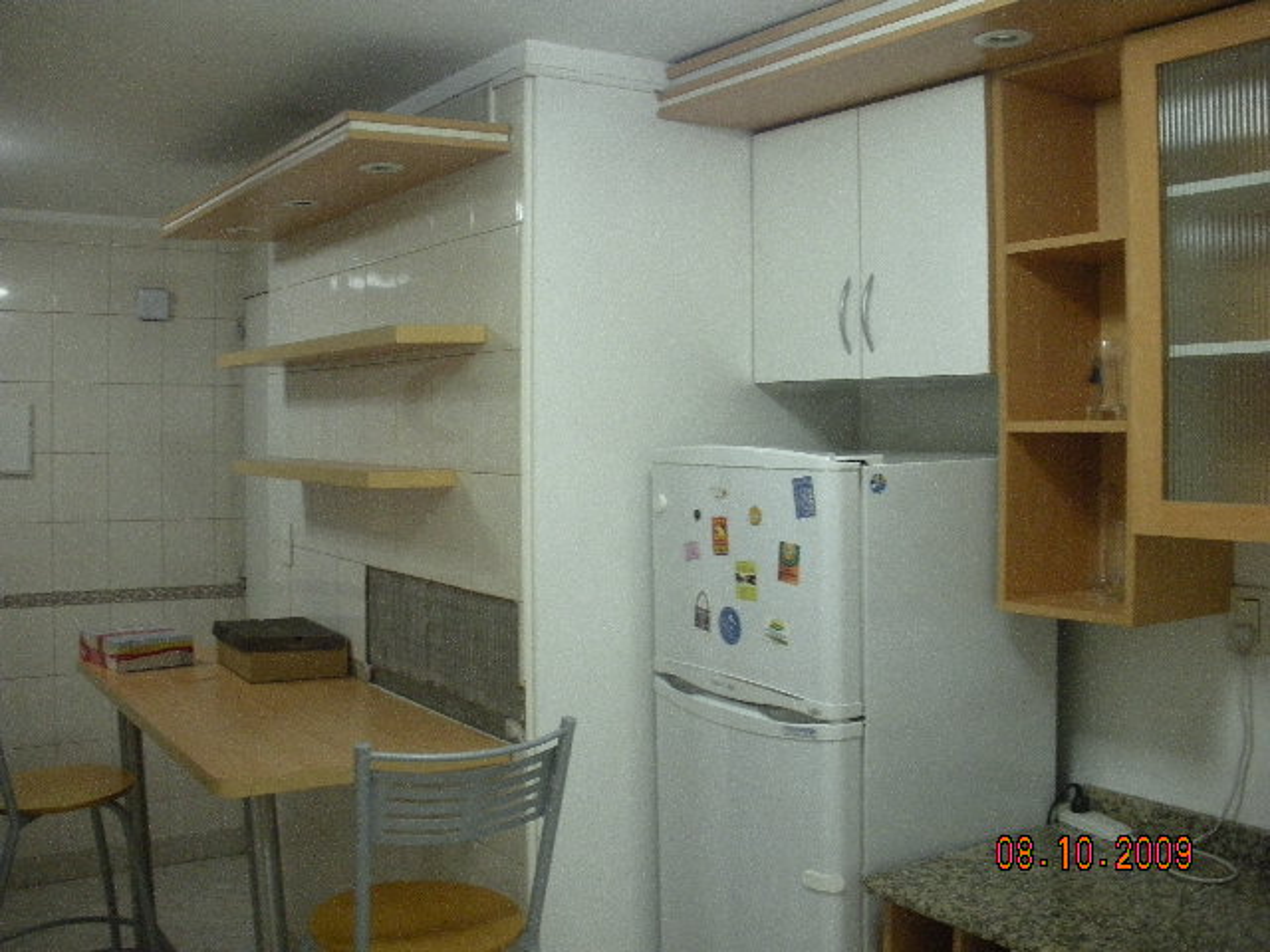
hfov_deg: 52.6
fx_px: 1284
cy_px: 476
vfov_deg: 40.7
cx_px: 635
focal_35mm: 35
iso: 400
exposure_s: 1/42.5
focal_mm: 6.3
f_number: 3.5
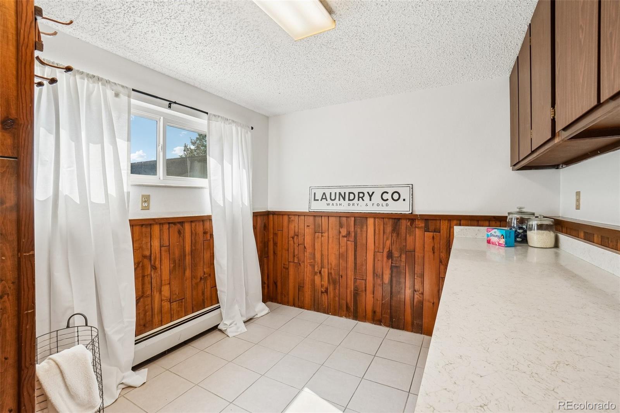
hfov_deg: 100.4
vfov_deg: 77.3
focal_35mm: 15
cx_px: 310
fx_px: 258
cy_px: 206
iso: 400
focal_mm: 10
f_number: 8
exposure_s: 1/60
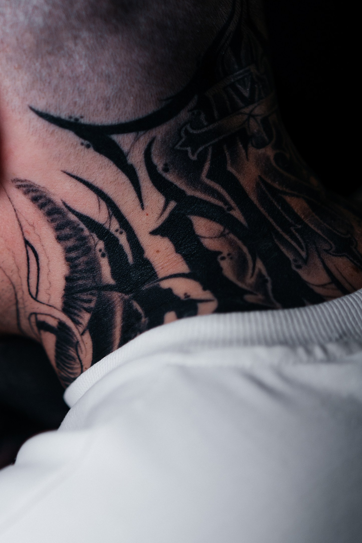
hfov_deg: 15.9
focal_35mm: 85
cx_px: 45
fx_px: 1282
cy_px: 110
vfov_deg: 23.6
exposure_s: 1/500
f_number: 1.8
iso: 100
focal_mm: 45
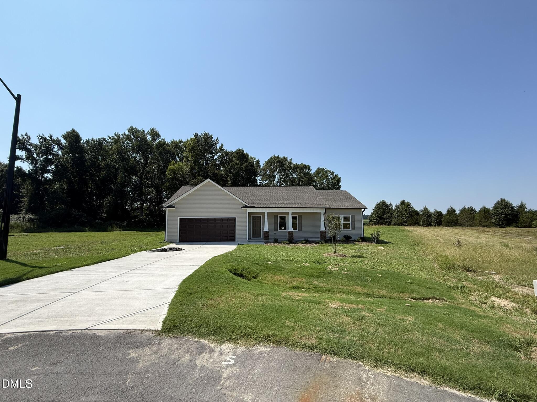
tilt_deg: +5.5
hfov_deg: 102.1
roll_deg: +0.2
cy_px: 201
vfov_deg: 85.7
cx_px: 268
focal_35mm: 14
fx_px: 217
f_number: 2.2
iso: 50
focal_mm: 2.22
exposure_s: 1/2237
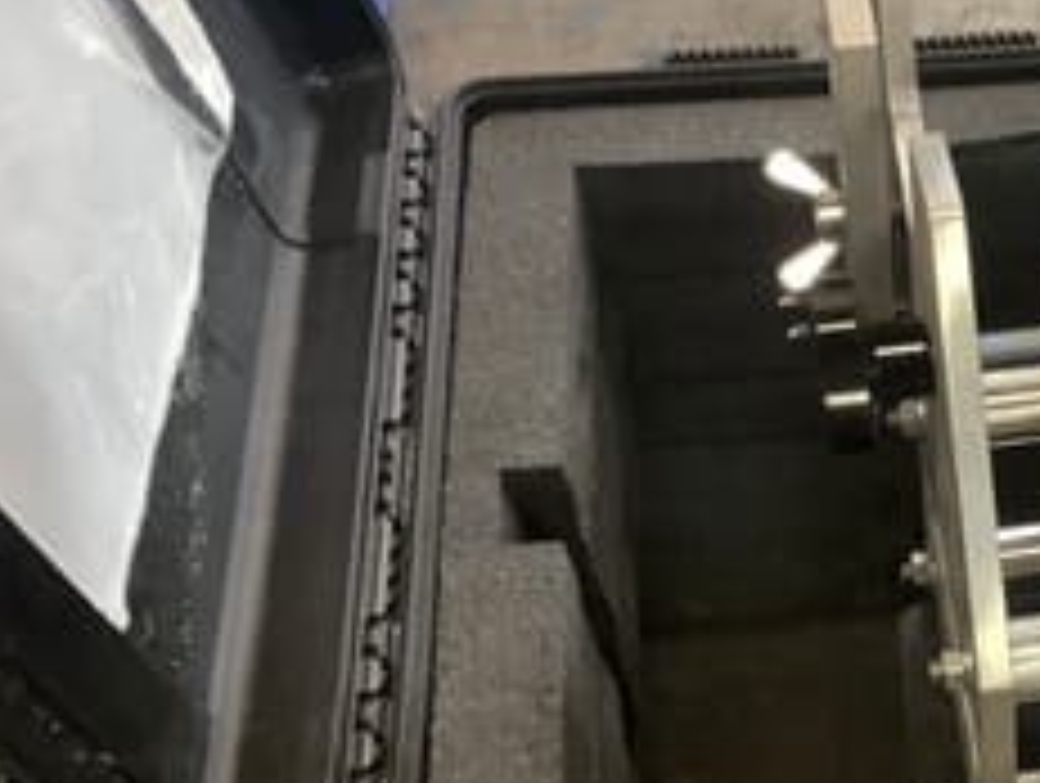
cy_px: 578
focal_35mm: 67
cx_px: 1081
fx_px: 2016
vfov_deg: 21.8
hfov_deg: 27.0
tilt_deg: -51.0
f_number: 2.4
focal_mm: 3.3
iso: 400
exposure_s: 1/25
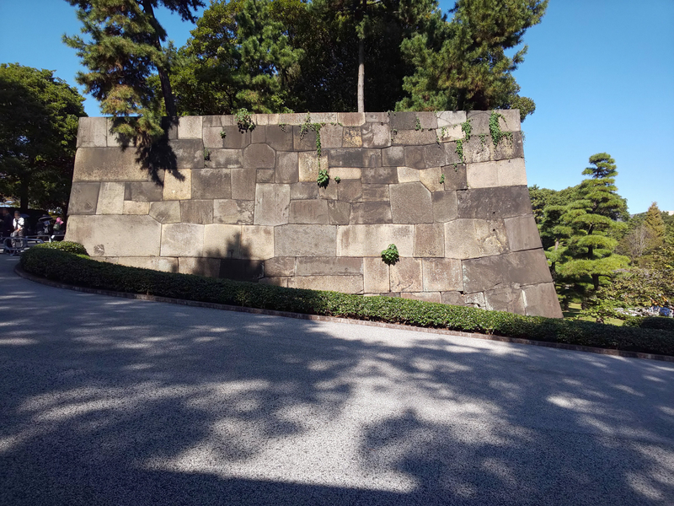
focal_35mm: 20
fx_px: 389
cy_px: 253
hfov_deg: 81.7
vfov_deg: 66.0
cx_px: 337
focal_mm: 3.45
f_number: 1.94
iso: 28
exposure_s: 1/597
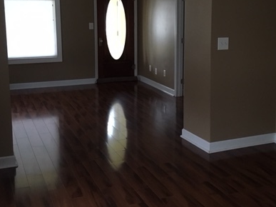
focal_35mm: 48
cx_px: 168
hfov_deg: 39.5
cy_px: 75
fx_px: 383
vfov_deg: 30.1
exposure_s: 1/15
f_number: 2.2
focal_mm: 4.15
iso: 250
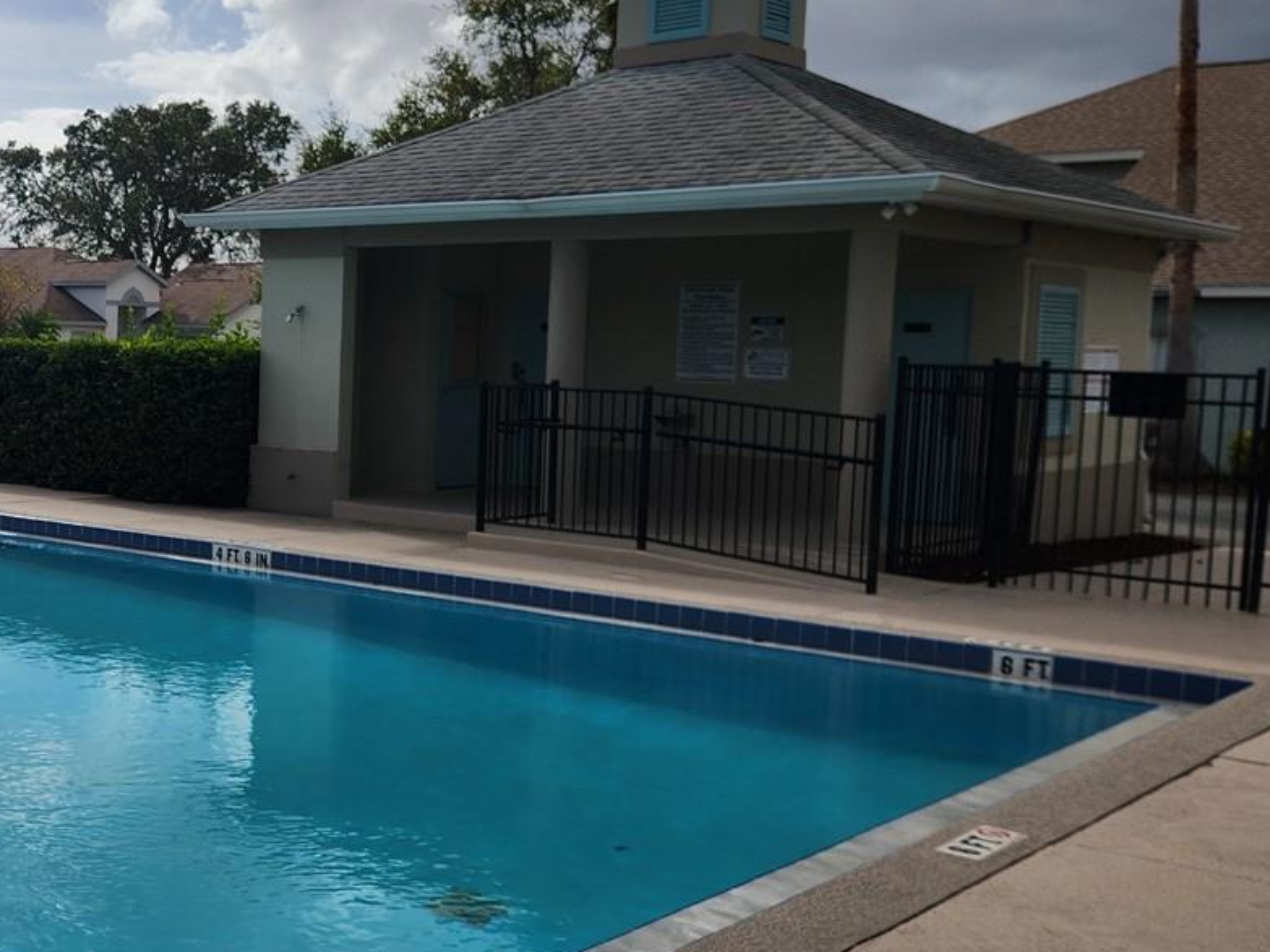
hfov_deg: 38.1
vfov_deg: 30.9
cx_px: 157
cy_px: 495
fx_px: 1724
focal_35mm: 47
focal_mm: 5.4
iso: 20
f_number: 1.8
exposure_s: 1/4542
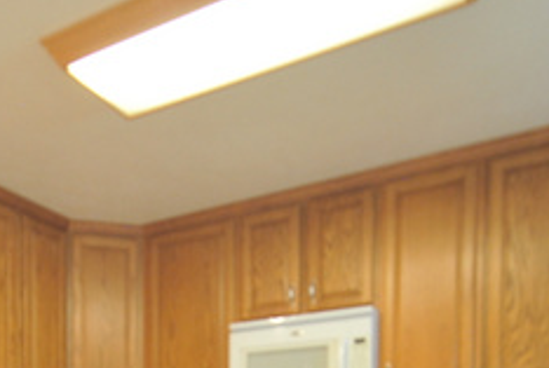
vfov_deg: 27.5
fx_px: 626
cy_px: 473
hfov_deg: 46.8
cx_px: 195
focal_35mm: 41
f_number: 3.5
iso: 400
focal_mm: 10
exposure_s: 1/40
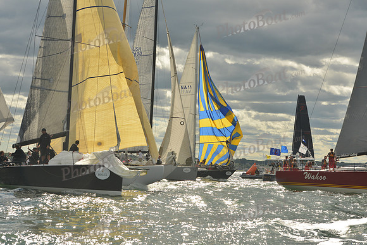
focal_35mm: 70
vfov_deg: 19.5
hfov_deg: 28.8
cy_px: 122
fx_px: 714
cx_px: 184
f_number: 8
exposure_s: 1/640
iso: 400
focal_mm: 70
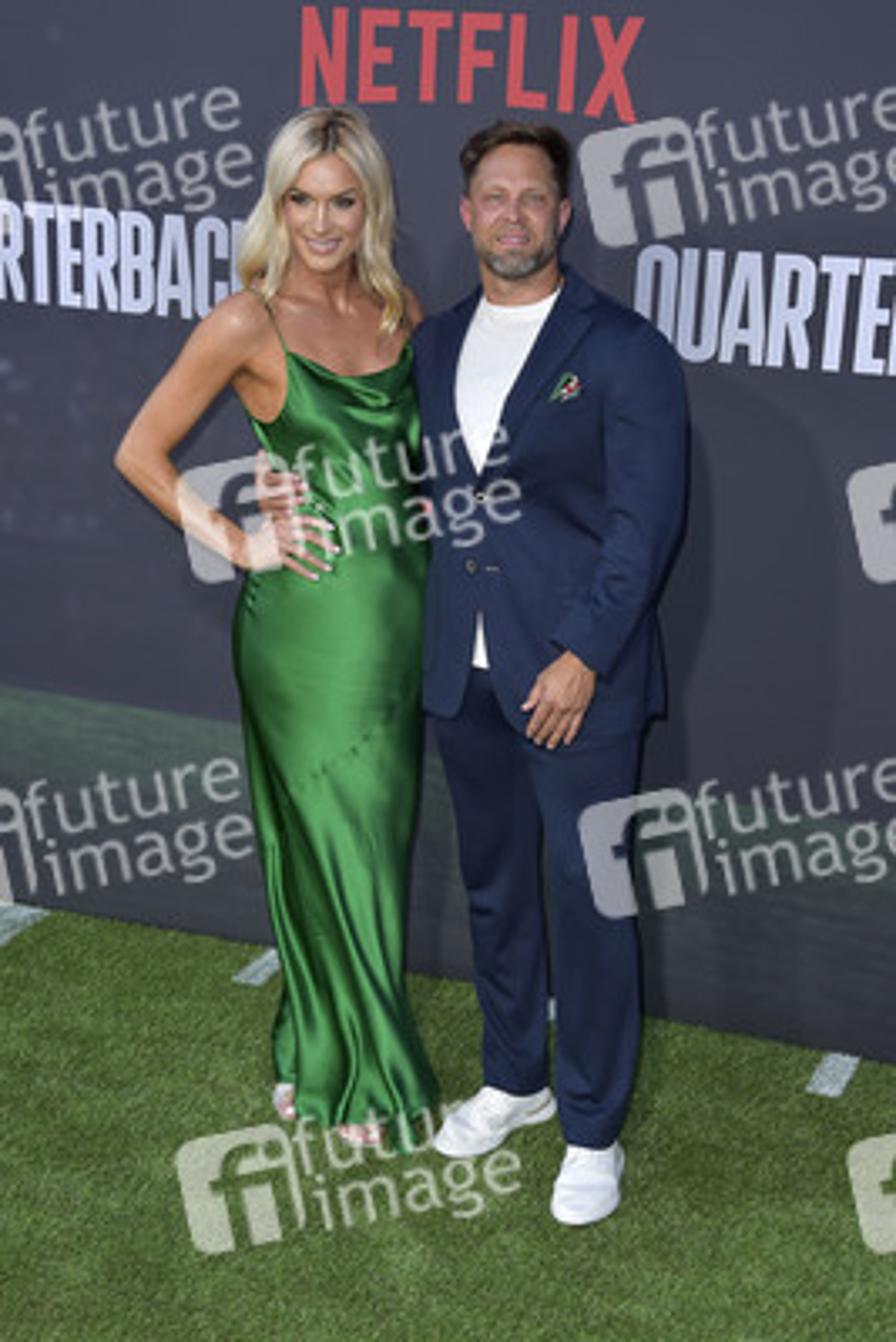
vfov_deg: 36.2
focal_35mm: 55
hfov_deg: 24.6
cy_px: 671
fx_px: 2051
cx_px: 448
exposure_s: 1/250
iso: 320
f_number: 6.3
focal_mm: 55
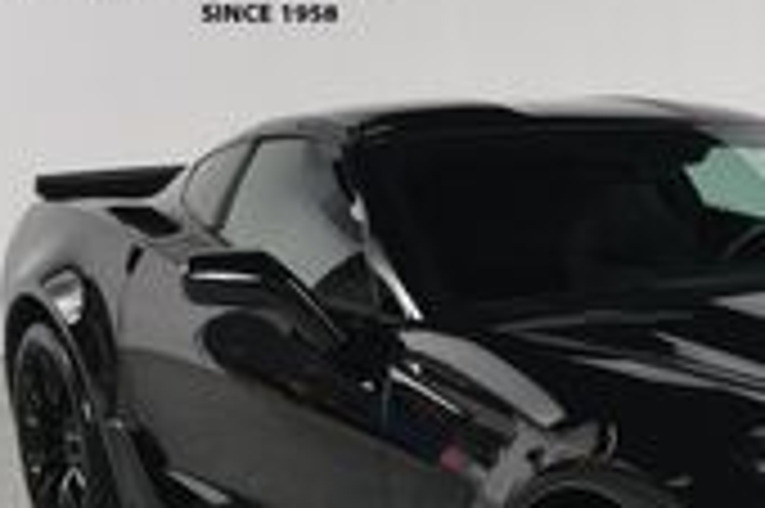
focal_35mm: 80
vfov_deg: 16.7
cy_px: 495
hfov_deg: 24.0
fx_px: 1698
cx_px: 801
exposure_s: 1/160
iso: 100
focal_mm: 23
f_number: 8
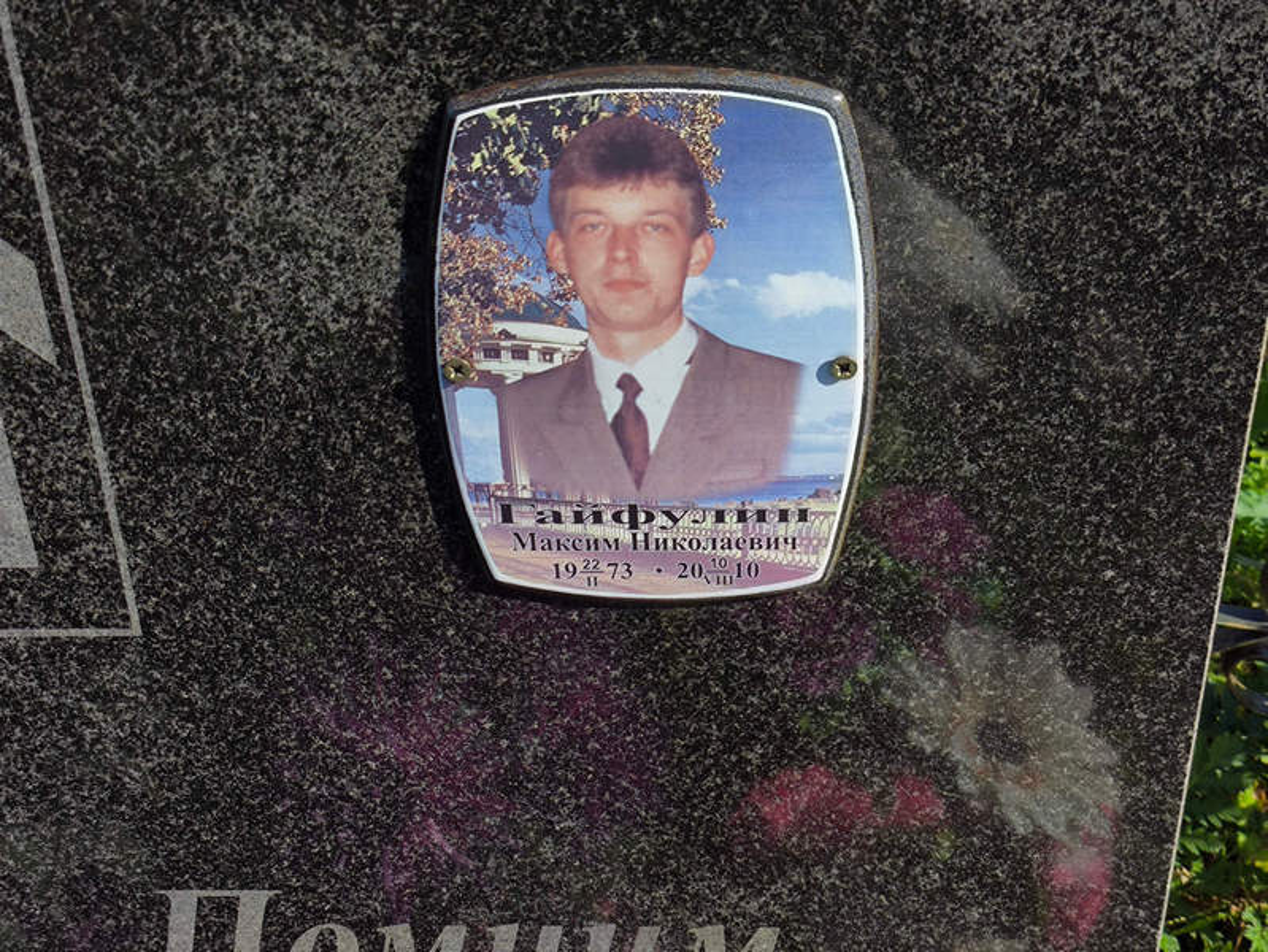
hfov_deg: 38.2
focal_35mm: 50
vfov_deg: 29.1
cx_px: 634
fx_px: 1832
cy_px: 476
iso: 50
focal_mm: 4.71
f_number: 1.7
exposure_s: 1/1247
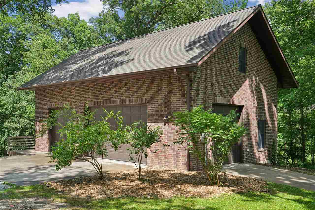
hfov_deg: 54.4
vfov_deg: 37.8
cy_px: 105
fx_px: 306
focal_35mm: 35
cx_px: 158
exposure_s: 1/250
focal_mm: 35
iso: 400
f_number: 9
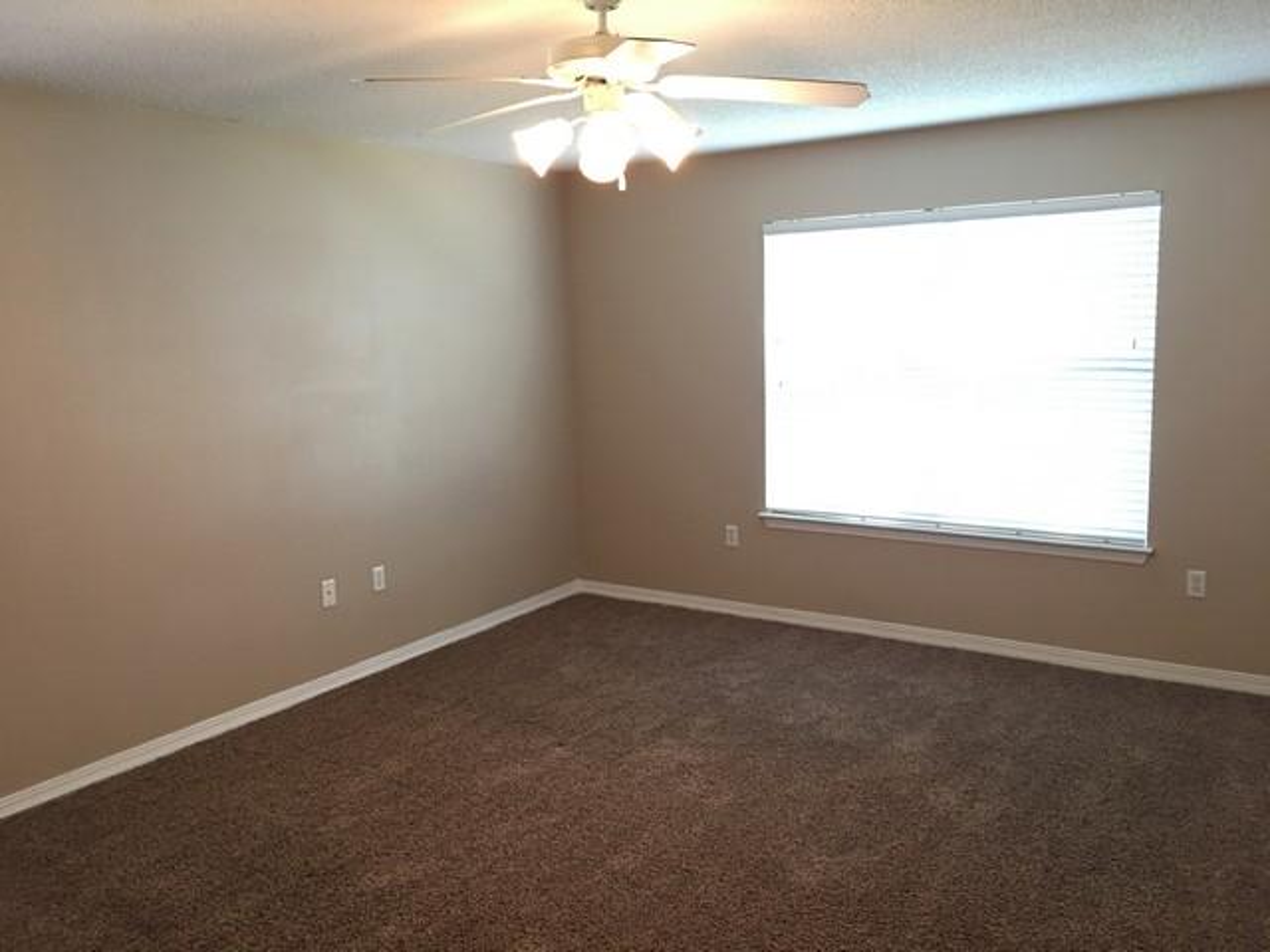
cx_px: 635
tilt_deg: -5.4
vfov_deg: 48.2
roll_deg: +1.5
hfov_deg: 61.7
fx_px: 1064
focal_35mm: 29
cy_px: 476
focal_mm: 4.15
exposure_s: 1/15
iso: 64
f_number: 2.2
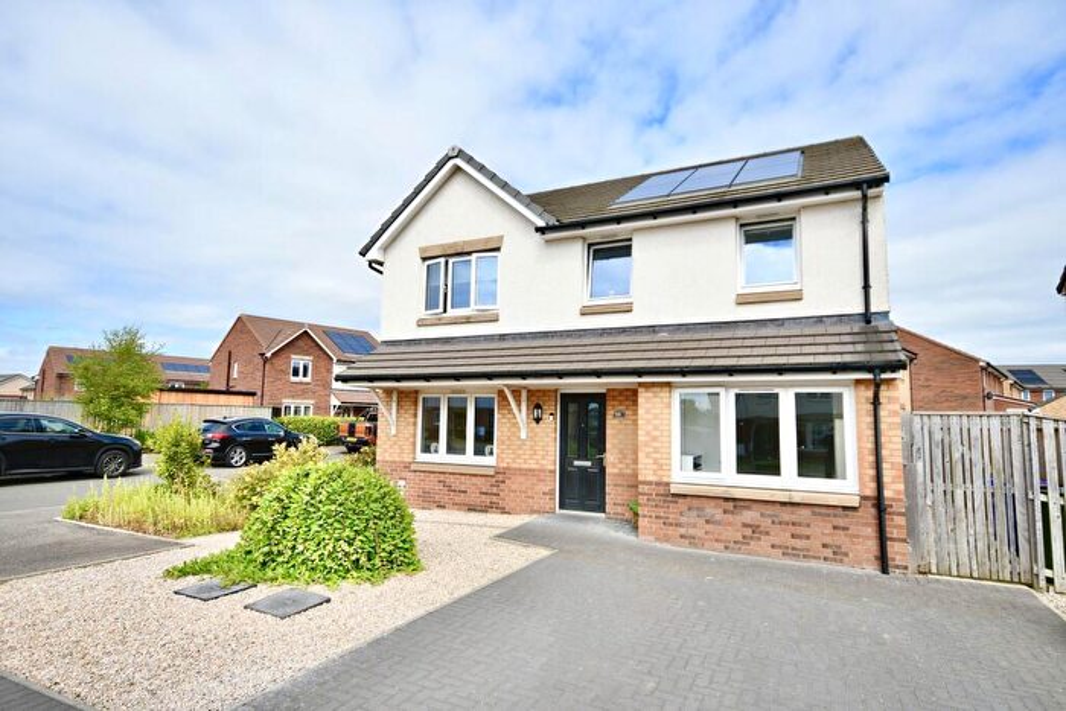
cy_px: 356
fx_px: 563
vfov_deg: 64.6
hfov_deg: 86.9
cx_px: 533
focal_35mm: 19
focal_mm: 13
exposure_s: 1/250
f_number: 6.3
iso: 100
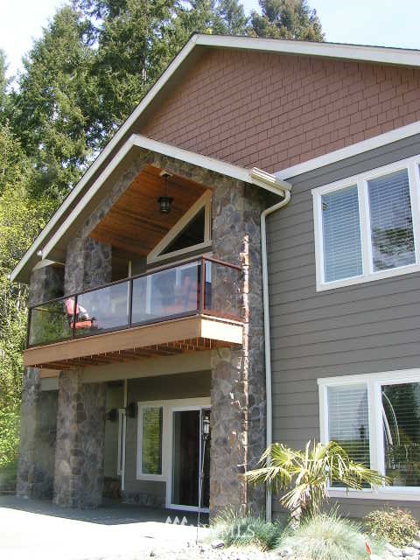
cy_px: 280
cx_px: 210
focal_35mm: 38
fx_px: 615
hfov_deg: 37.7
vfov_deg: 49.0
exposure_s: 1/100
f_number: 5.6
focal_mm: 5.8
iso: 50
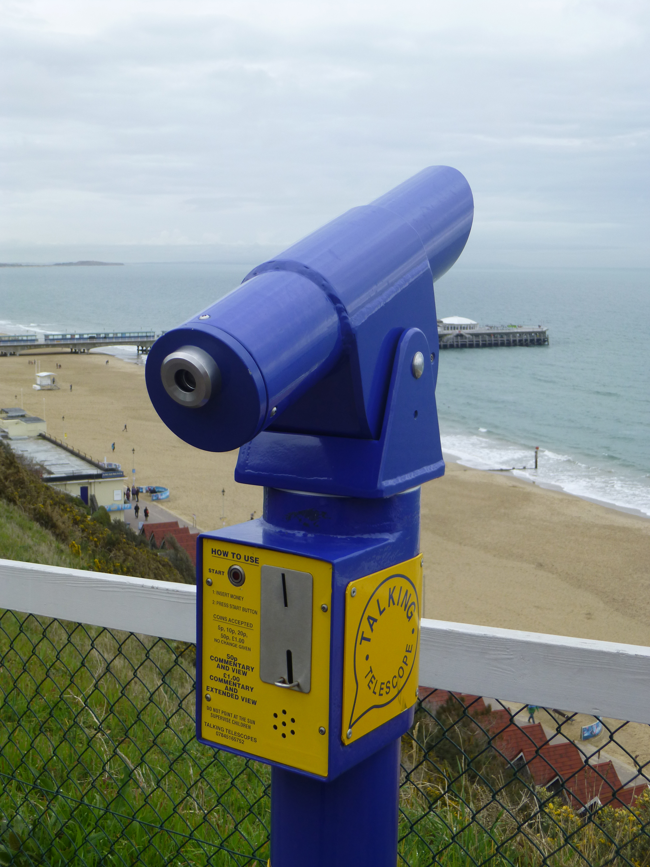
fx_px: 1202
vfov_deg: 39.7
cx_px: 325
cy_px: 434
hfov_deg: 30.3
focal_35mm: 48
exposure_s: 1/320
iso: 100
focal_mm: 8.6
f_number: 4
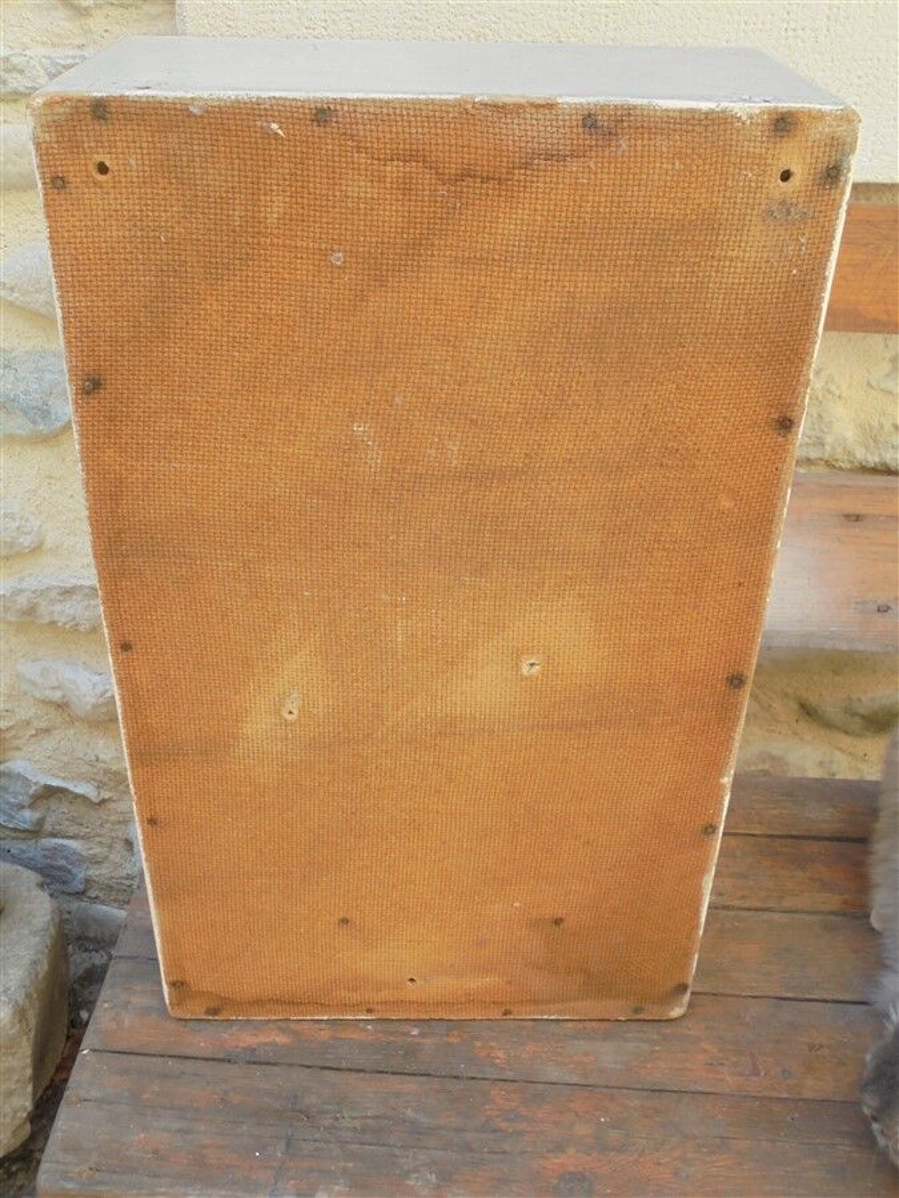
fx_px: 1177
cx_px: 450
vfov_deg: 54.0
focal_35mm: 34
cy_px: 599
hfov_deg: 41.8
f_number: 4
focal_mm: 6.1
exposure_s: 1/80
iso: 100
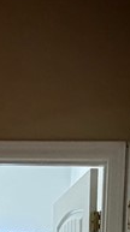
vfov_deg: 21.5
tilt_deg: -7.4
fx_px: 498
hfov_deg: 14.7
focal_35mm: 81
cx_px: 12
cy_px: 359
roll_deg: -1.1
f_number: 2.2
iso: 640
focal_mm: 2.22
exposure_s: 1/60
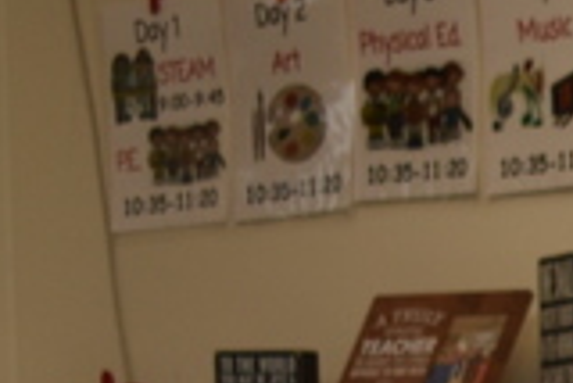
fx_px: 4751
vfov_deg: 4.4
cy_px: 1129
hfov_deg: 6.3
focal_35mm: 298
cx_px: 1766
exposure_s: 1/60
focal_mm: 31
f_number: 4.5
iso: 160
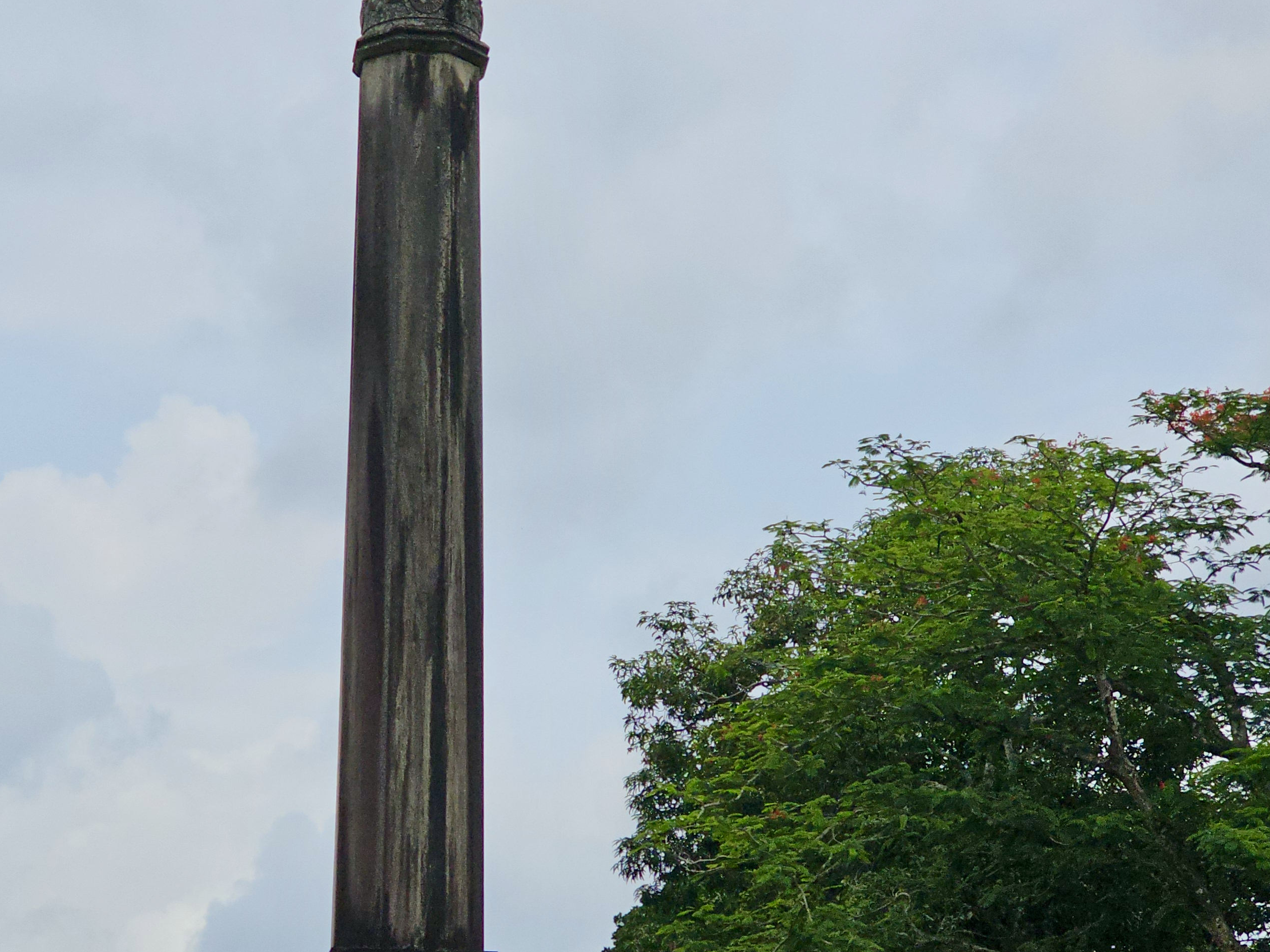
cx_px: 408
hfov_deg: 18.0
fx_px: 3999
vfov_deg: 13.6
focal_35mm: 109
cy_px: 516
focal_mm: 7.9
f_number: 2.4
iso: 50
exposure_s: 1/4643
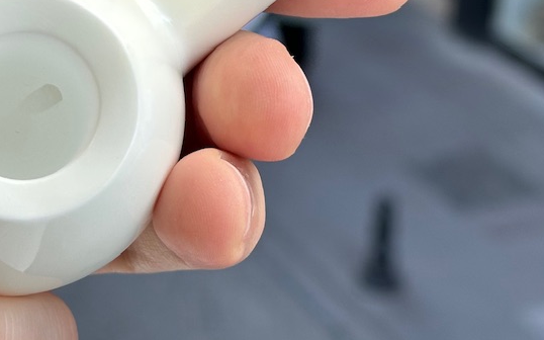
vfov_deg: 10.6
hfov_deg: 17.2
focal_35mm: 121
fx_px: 1794
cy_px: -79
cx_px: 274
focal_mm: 6.86
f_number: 1.78
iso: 64
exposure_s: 1/271
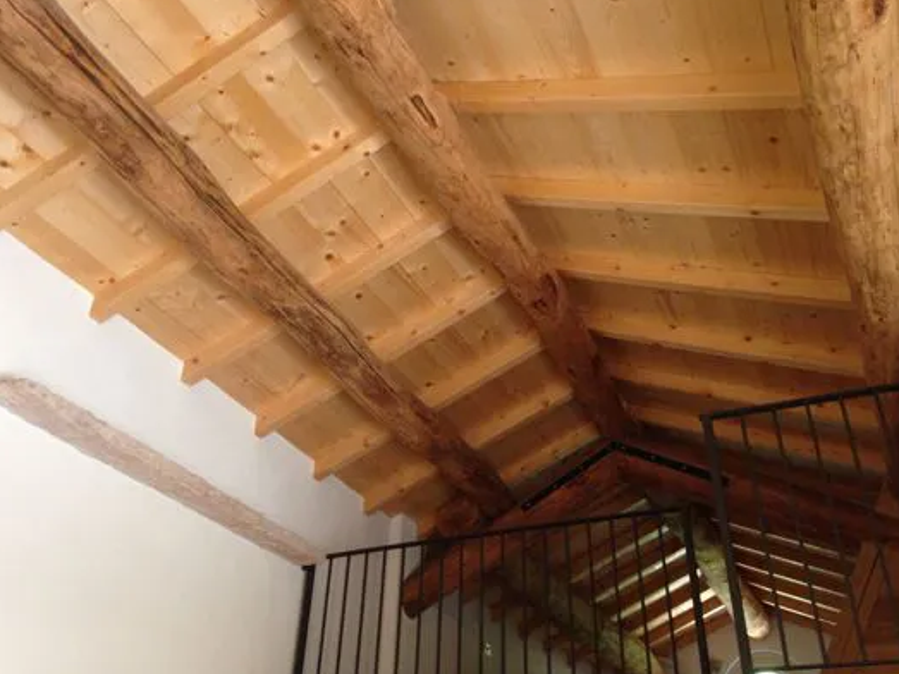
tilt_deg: +33.5
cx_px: 448
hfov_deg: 52.6
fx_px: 909
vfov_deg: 40.7
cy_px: 325
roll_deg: -3.8
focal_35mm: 35
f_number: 2.4
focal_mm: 4.12
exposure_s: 1/20
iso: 200
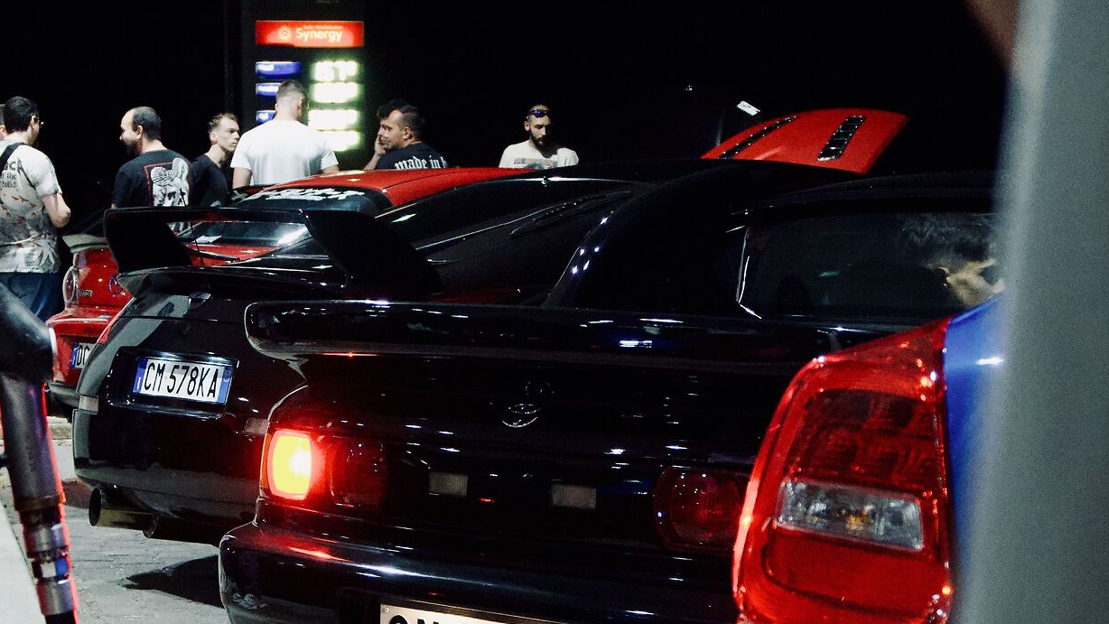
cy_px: 482
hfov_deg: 23.9
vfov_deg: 13.5
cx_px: 415
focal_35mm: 89
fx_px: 2618
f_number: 4.5
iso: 6400
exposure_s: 1/100
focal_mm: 29
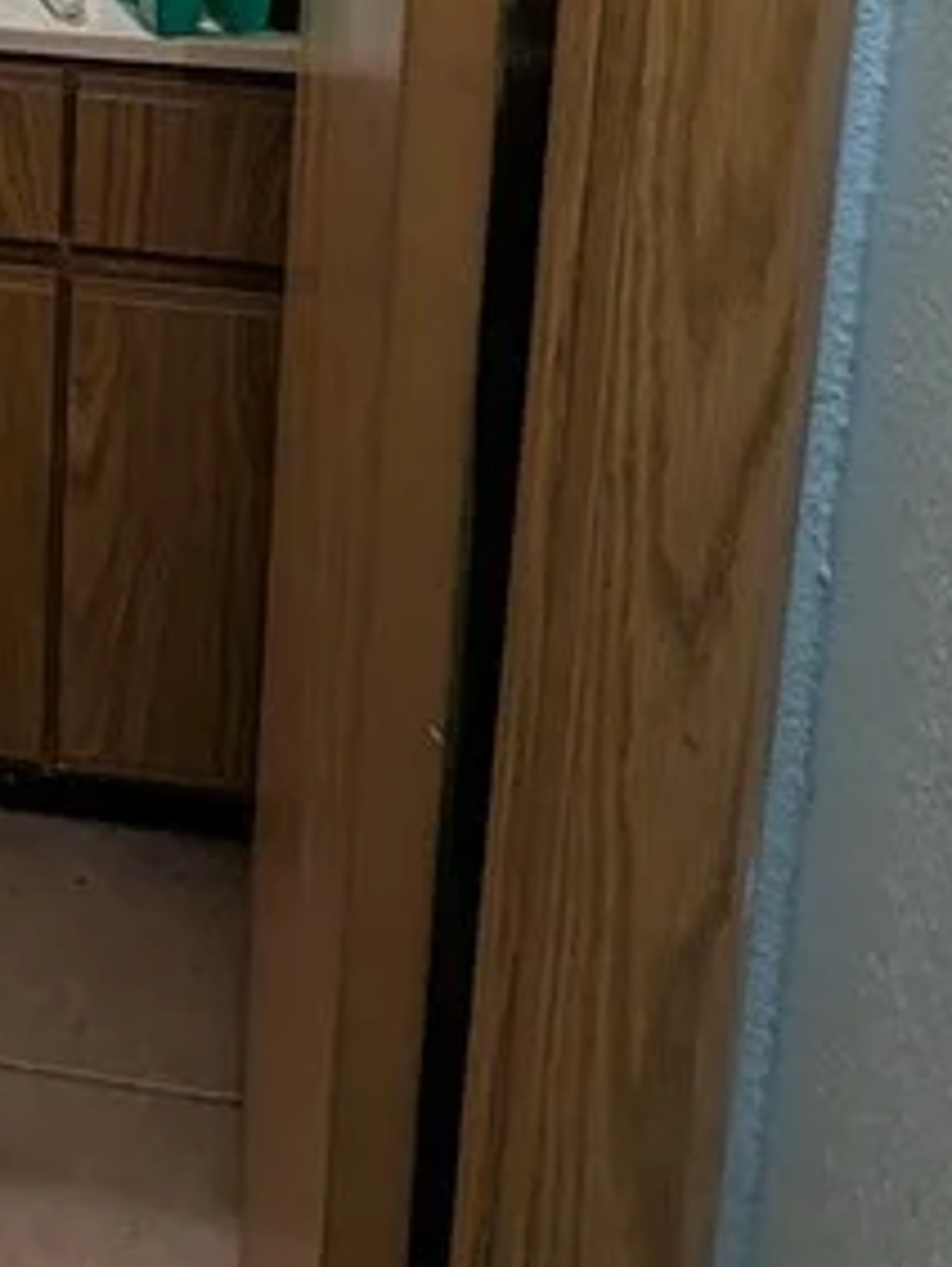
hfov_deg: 23.4
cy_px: -335
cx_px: -150
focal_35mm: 58
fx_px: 2124
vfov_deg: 28.1
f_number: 2.2
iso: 52
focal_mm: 2.35
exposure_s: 1/60
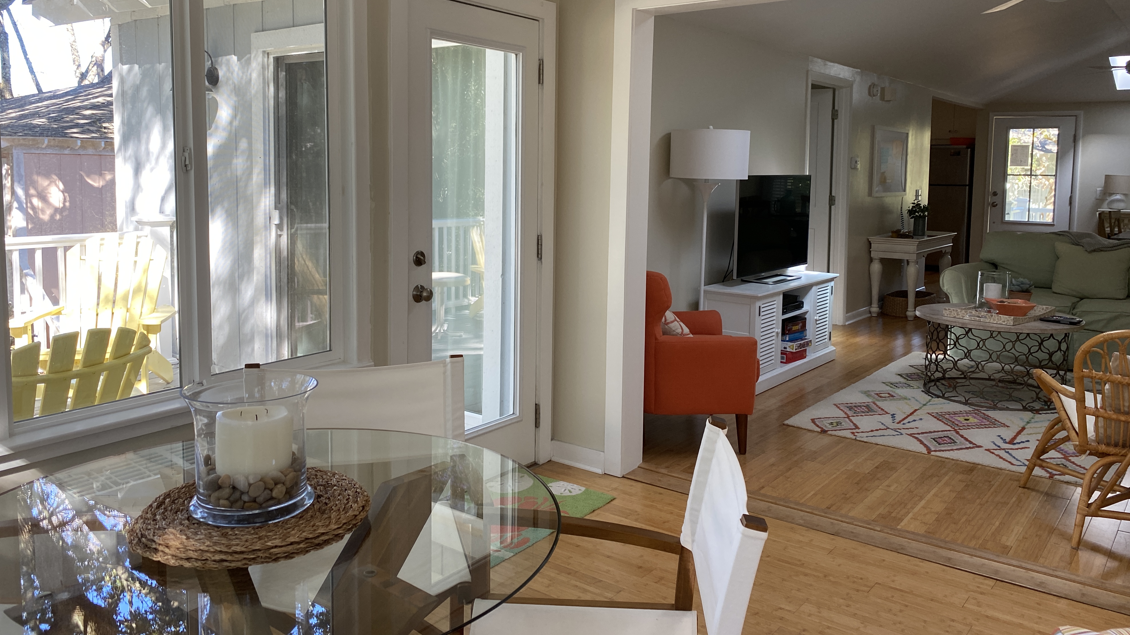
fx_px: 869
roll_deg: -0.8
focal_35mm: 29
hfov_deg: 66.1
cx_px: 560
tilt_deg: -5.4
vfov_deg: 40.0
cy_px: 255
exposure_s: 1/121
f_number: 1.8
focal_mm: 4.25
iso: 64
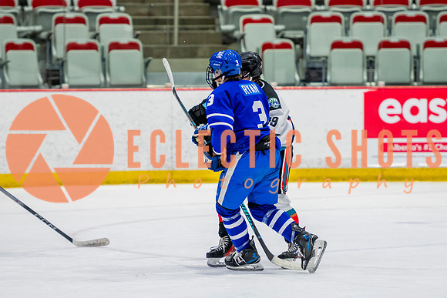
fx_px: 3331
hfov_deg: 7.7
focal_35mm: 268
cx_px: 237
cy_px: 176
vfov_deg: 5.1
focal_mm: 155
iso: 1600
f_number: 3.2
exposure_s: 1/800
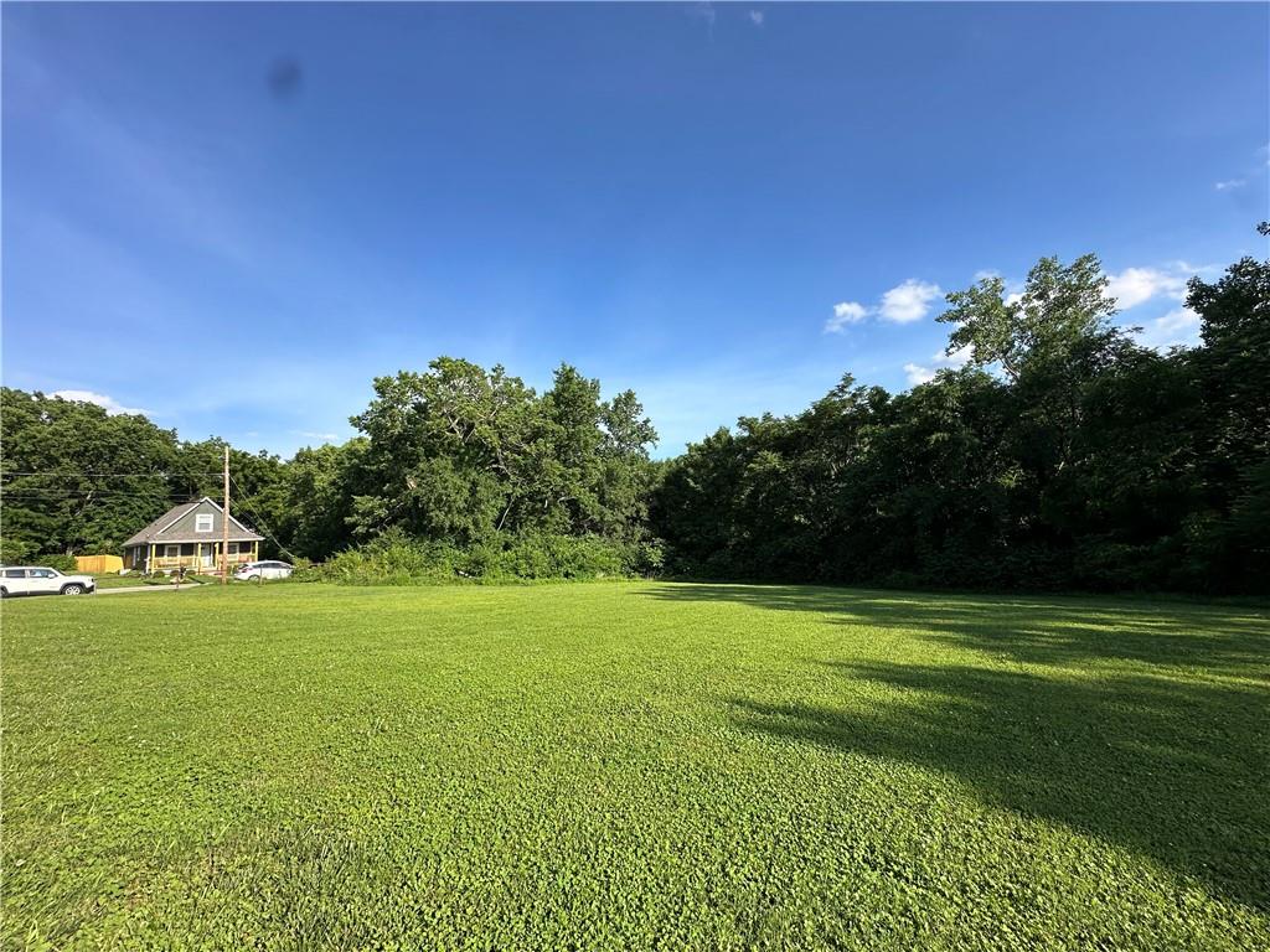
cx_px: 635
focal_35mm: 14
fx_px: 514
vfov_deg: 85.7
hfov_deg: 102.1
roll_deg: +2.6
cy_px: 476
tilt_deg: +7.3
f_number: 2.2
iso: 50
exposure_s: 1/1171
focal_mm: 2.22
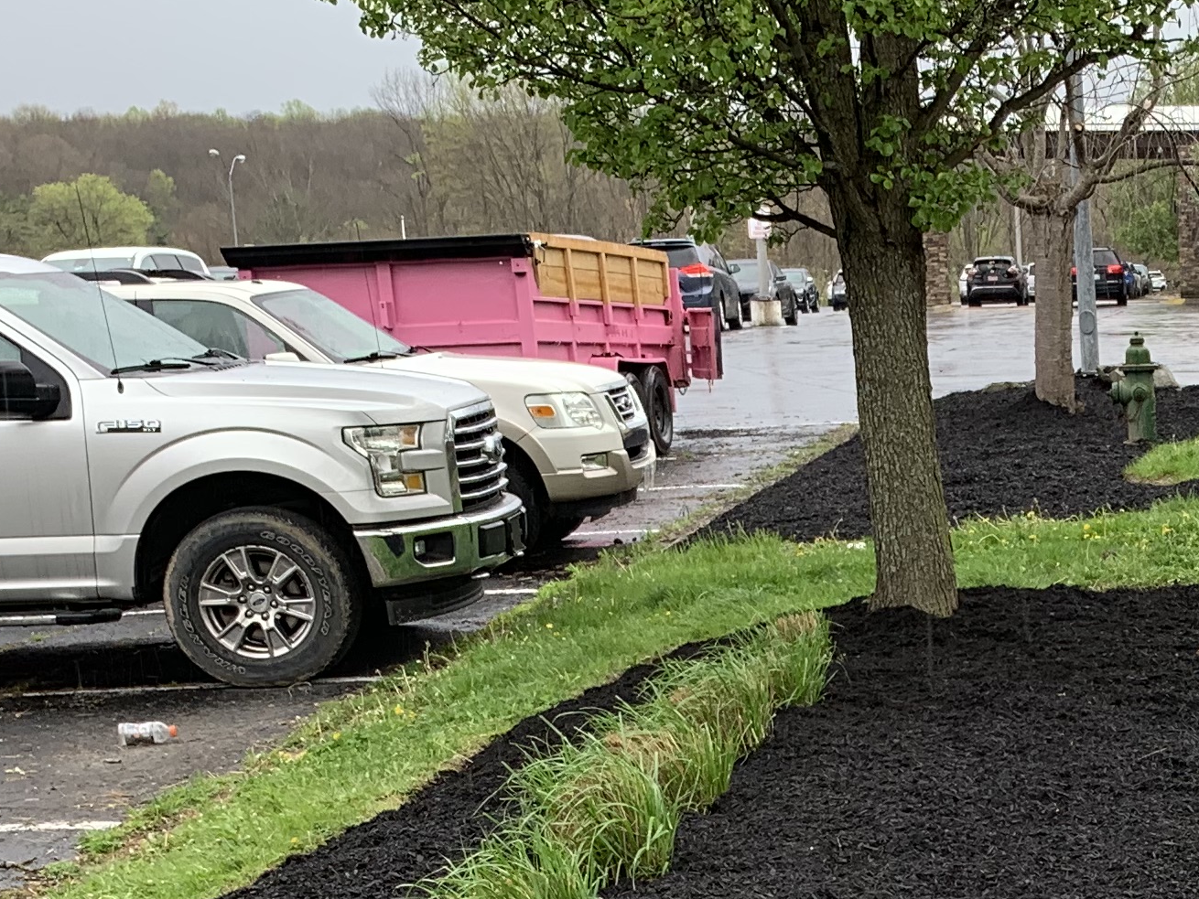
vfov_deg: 17.8
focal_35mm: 80
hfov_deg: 22.9
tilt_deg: -14.6
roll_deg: +0.6
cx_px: 1334
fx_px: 2771
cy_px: 981
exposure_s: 1/173
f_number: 1.8
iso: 25
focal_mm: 4.25
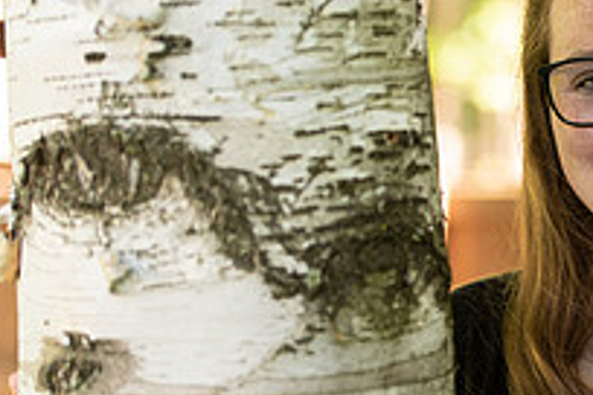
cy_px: 298
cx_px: 683
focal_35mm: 228
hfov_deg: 8.9
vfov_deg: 6.0
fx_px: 3755
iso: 400
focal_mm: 80
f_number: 2.8
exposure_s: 1/200
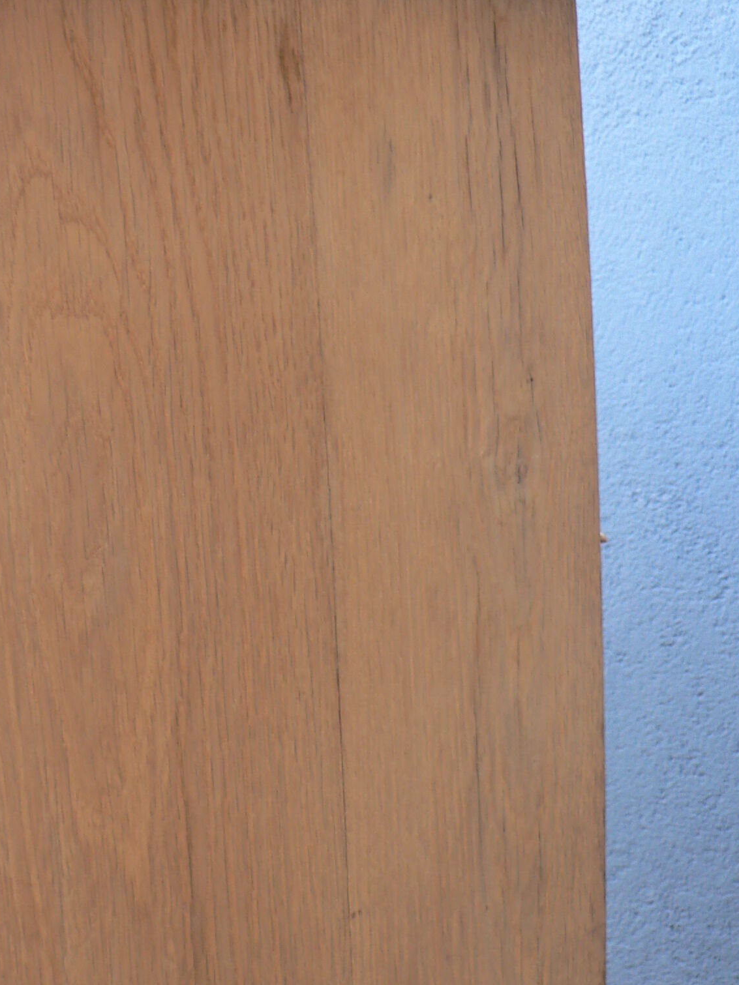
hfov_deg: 23.7
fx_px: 1737
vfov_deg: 31.7
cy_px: 531
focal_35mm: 61
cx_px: 159
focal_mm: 6
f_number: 2.8
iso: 80
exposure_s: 1/30
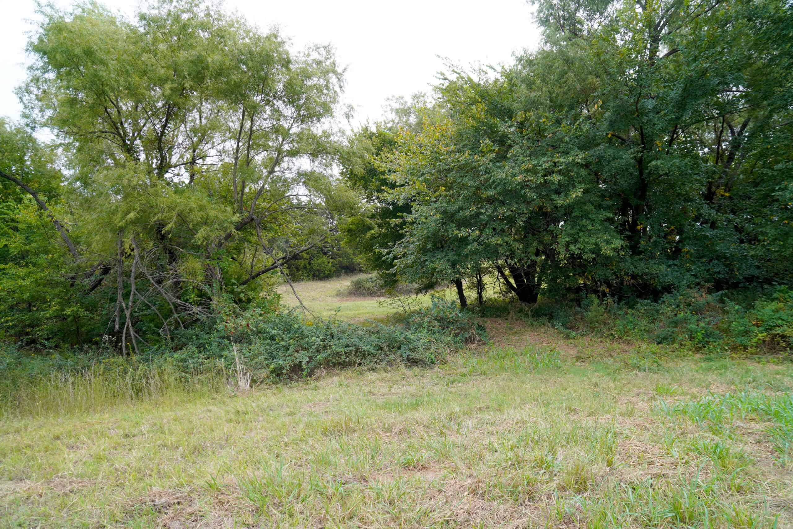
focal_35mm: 24
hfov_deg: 73.7
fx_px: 529
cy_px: 264
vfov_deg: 53.1
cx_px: 396
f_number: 4
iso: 200
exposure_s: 1/160
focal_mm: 16
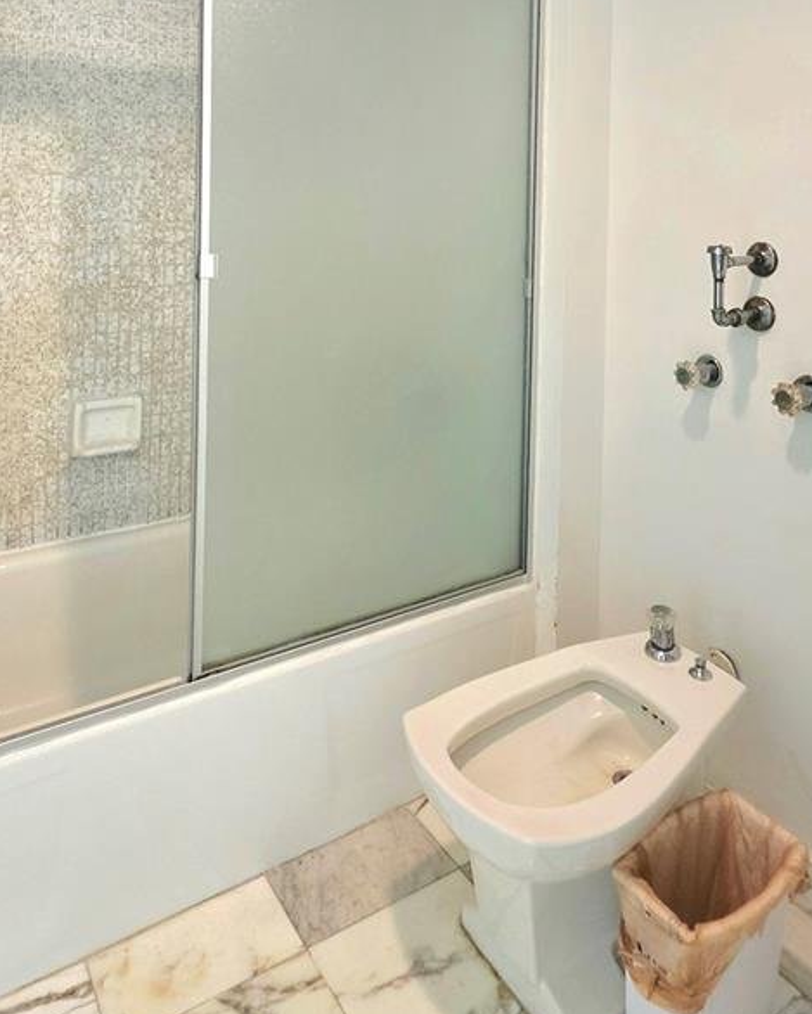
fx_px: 781
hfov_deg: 54.9
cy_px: 192
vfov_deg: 60.3
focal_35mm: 26
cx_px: 386
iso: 250
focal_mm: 2.2
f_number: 1.9
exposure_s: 1/120
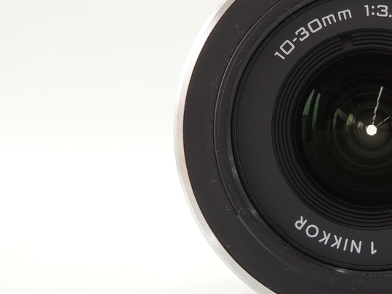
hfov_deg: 21.4
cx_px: 375
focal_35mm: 89
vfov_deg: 16.5
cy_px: 76
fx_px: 1008
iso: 200
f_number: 3.3
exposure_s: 1/50
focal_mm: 7.1
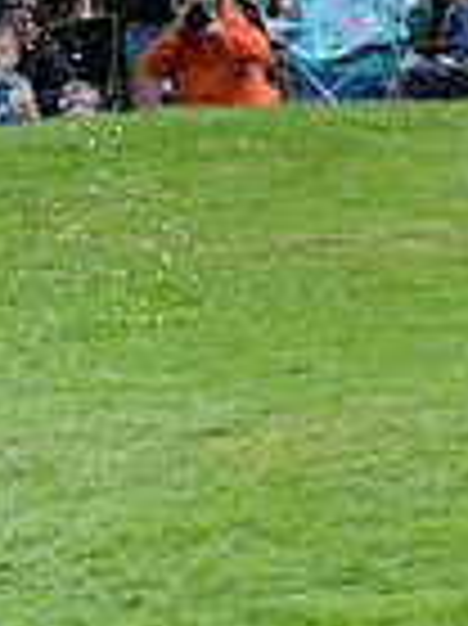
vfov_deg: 4.7
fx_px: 7619
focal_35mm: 422
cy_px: 455
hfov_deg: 3.5
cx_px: -729
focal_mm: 105
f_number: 8
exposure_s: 1/1000
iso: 2000
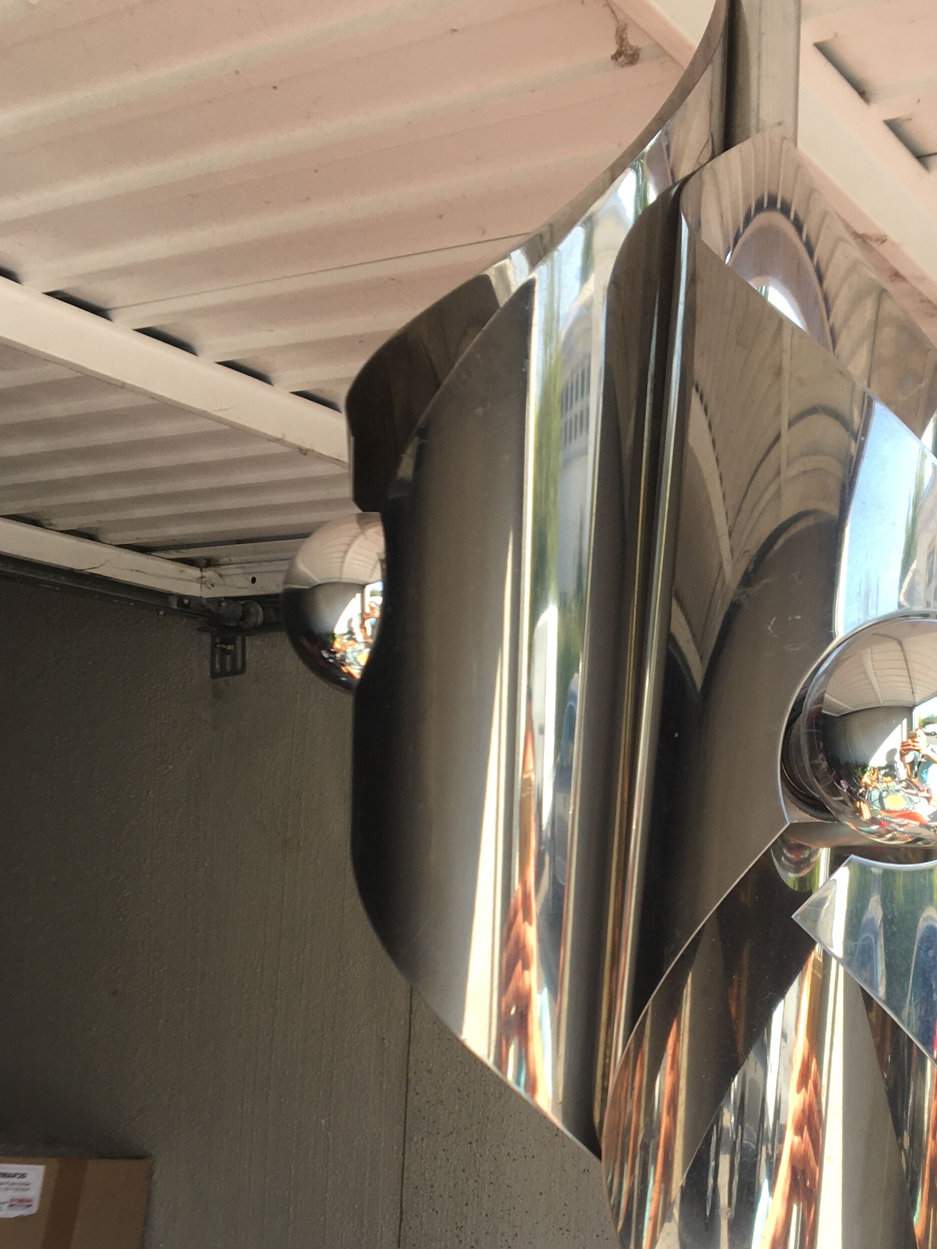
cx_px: 714
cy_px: 831
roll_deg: -1.3
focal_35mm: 47
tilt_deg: +3.0
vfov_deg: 40.0
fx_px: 1696
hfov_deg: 30.3
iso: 25
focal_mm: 4.15
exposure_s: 1/237
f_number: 2.2
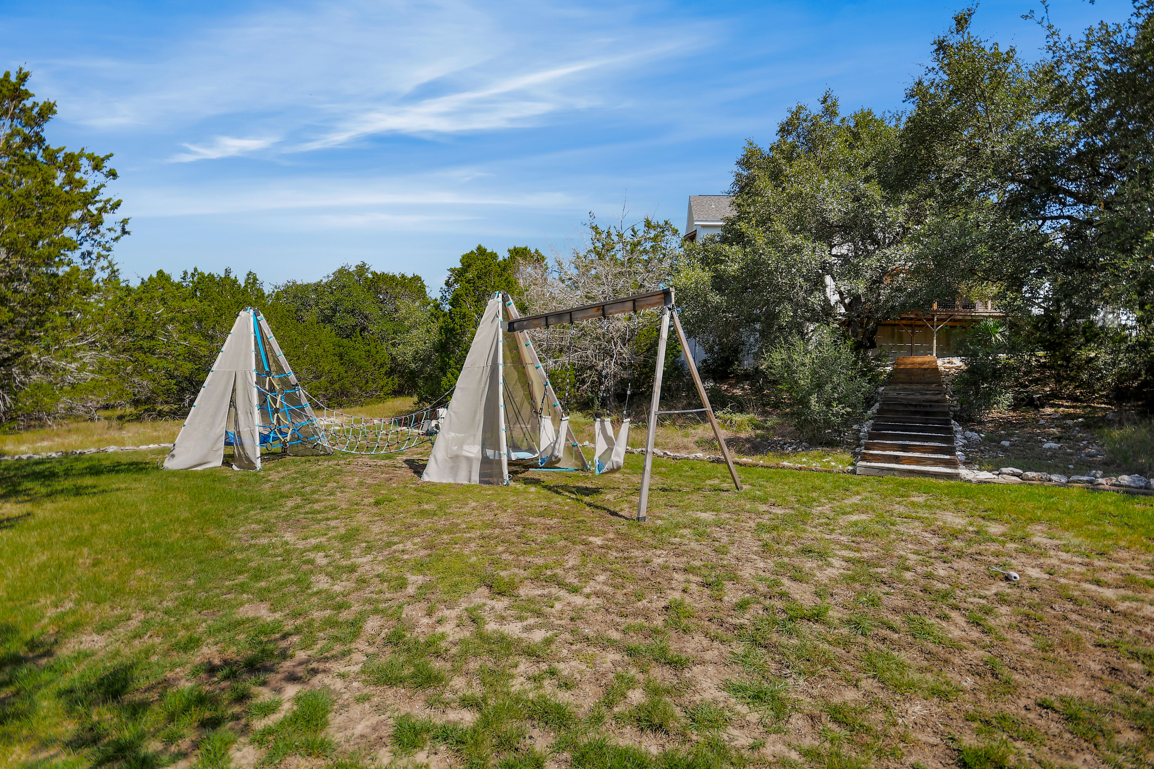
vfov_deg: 77.3
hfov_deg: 100.4
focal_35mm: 15
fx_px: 481
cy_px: 384
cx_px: 577
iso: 125
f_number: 5.6
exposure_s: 1/125
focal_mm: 10
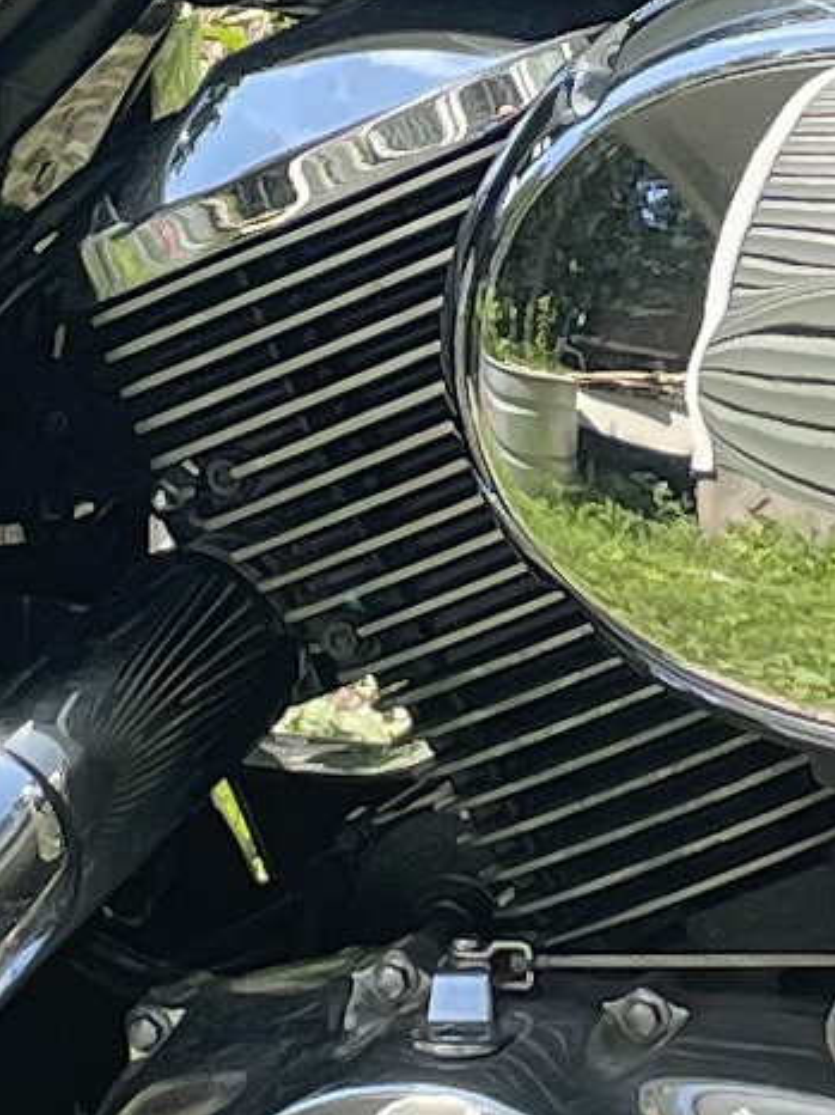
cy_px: -48
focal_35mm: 225
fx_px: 7243
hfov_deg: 6.6
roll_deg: +4.9
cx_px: 840
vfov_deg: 8.7
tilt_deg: -23.2
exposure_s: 1/875
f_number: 1.6
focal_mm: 4.2
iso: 32
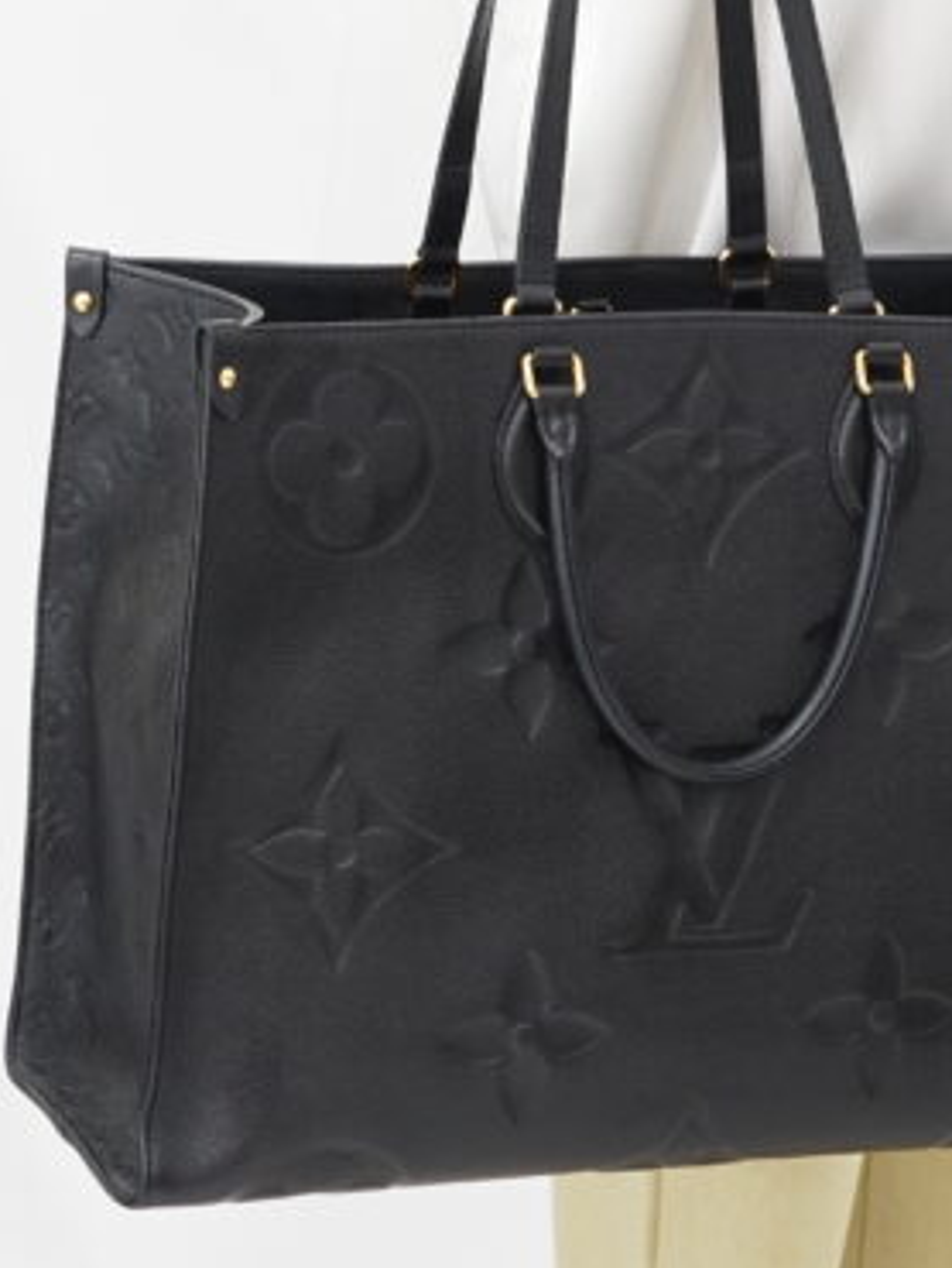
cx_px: 755
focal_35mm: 133
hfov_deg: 11.1
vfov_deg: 14.8
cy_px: 315
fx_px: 4871
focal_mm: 50
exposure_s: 1/6
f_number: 6.3
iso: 640
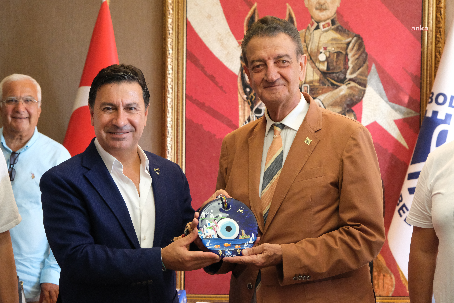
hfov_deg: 28.8
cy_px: 152
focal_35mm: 70
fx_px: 883
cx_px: 227
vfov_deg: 19.5
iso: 10000
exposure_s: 1/500
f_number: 4.5
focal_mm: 46.6
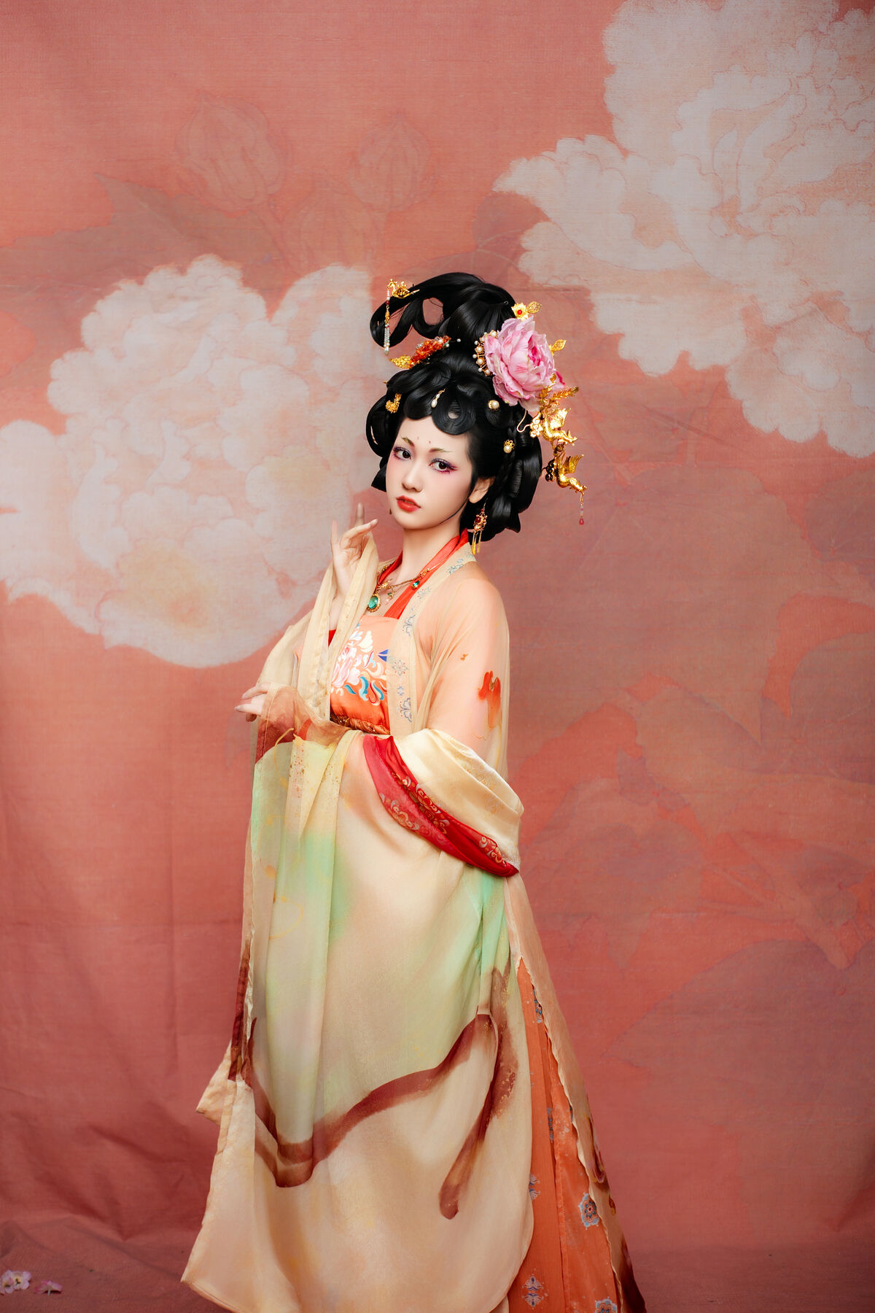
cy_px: 656
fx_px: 1786
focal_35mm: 49
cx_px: 438
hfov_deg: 27.5
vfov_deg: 40.3
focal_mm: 50
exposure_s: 1/160
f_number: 2.8
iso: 100
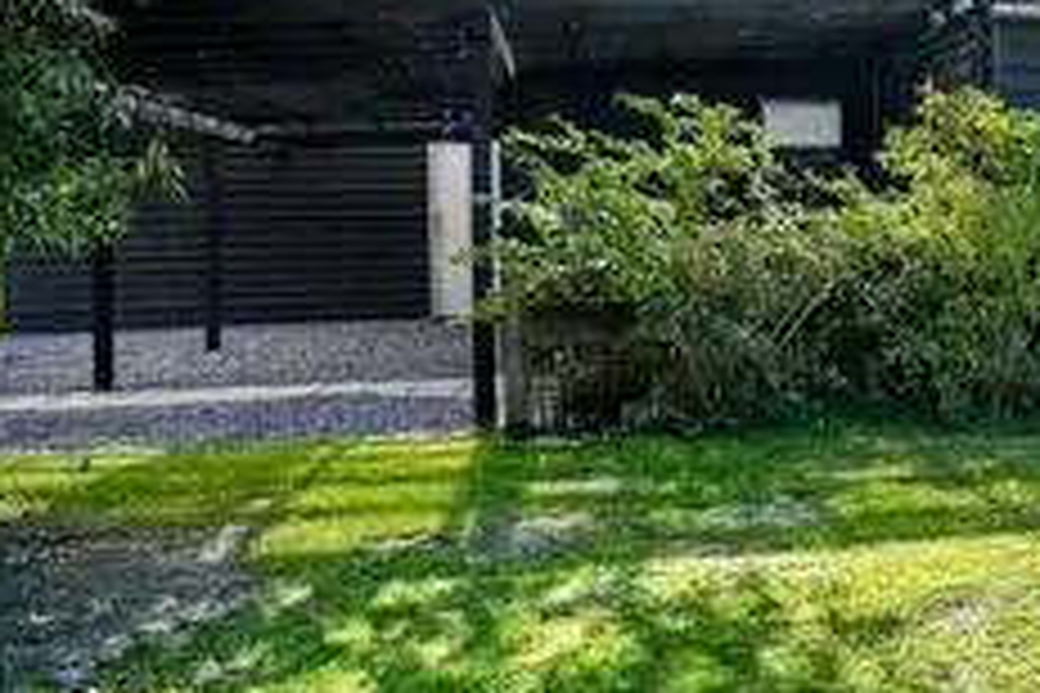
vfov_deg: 25.8
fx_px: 1502
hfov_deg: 32.2
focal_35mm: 52
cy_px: 202
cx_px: 1225
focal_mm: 20
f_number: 8
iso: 1250
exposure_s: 1/800
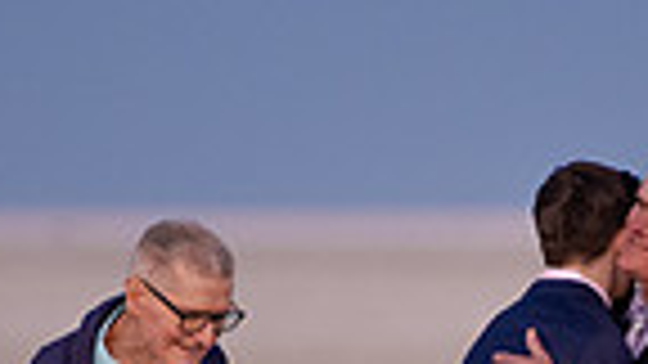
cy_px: 579
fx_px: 19399
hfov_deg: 1.9
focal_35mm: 1129
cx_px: 446
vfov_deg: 1.1
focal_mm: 200
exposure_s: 1/80
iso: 1600
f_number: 2.8
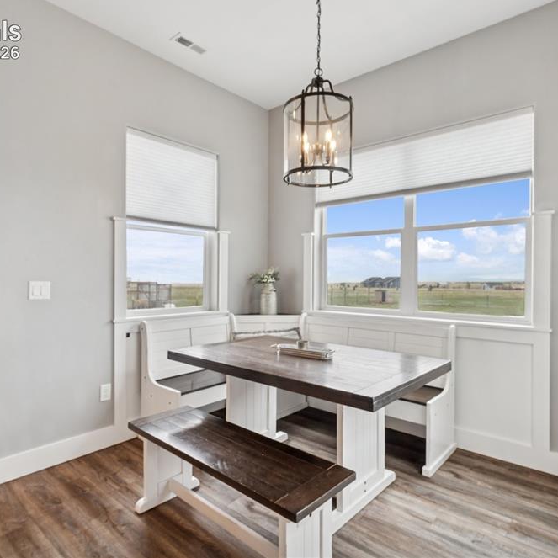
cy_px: 272
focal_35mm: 21
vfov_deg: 72.1
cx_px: 288
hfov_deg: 72.1
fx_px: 383
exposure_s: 1/13
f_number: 11
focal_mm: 16
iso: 100
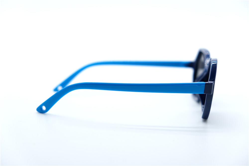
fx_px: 525
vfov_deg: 17.9
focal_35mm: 76
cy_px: 83
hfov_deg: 26.7
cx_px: 124
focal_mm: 50.5
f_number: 4
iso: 640
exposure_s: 1/1000
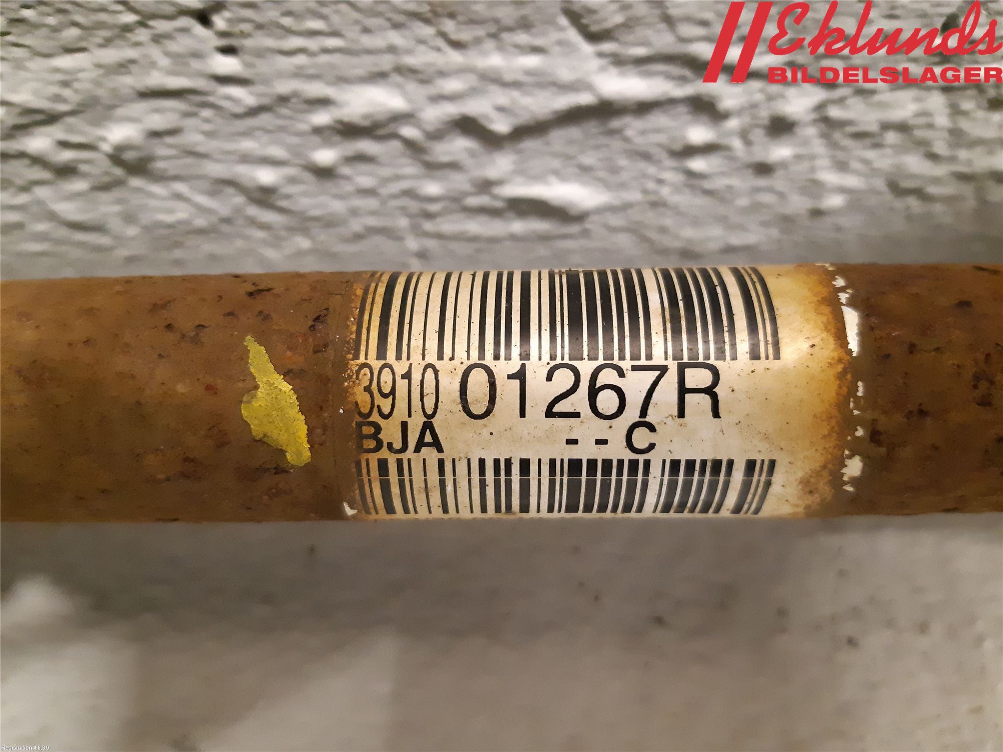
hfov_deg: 67.3
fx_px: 753
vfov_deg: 53.1
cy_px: 376
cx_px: 502
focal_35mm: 26
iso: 500
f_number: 1.7
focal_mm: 3.93
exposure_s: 1/25
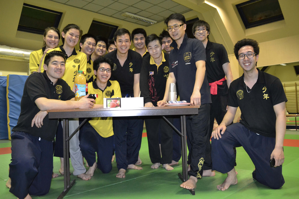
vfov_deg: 41.7
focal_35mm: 32
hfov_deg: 59.5
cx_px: 150
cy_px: 100
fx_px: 262
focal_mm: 21
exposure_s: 1/60
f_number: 3.8
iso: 3200
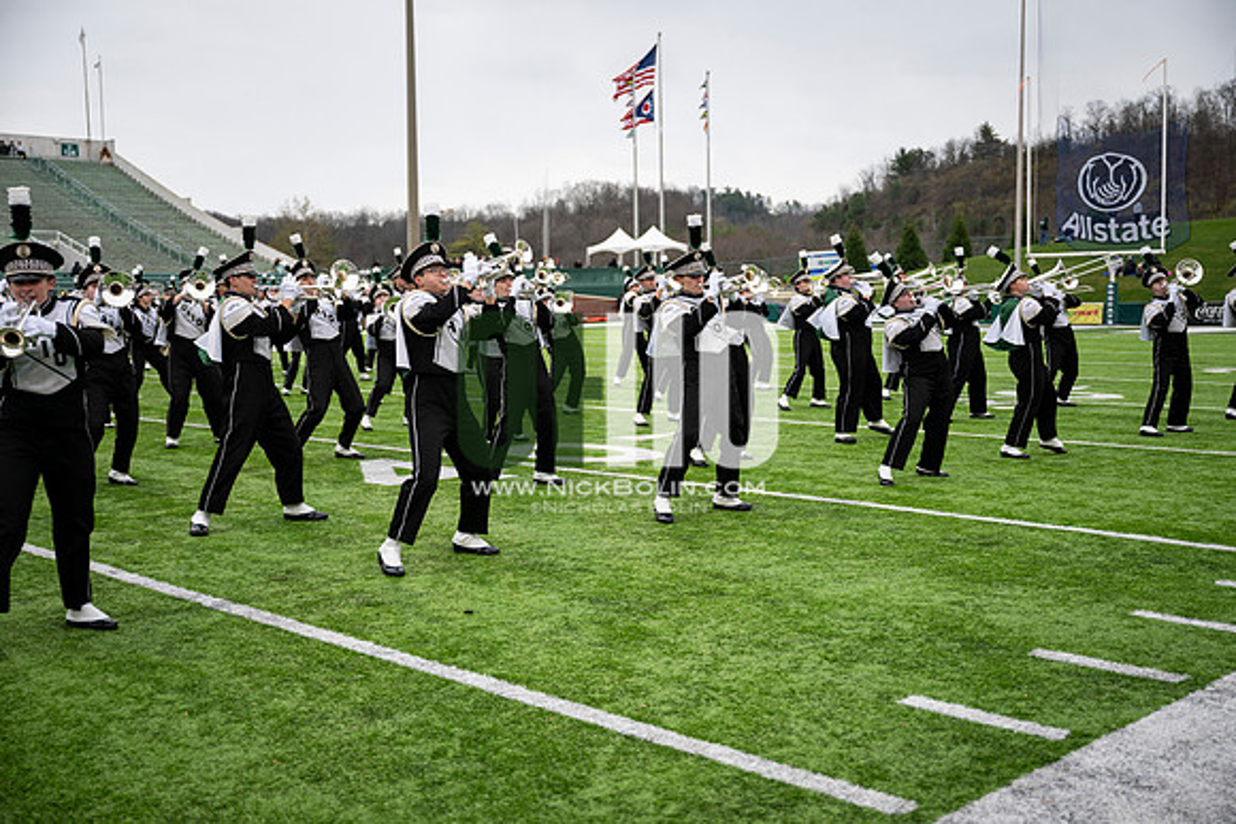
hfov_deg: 49.5
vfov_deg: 34.2
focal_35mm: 39
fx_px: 1339
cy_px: 412
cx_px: 618
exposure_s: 1/500
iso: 100
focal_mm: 39
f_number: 2.8
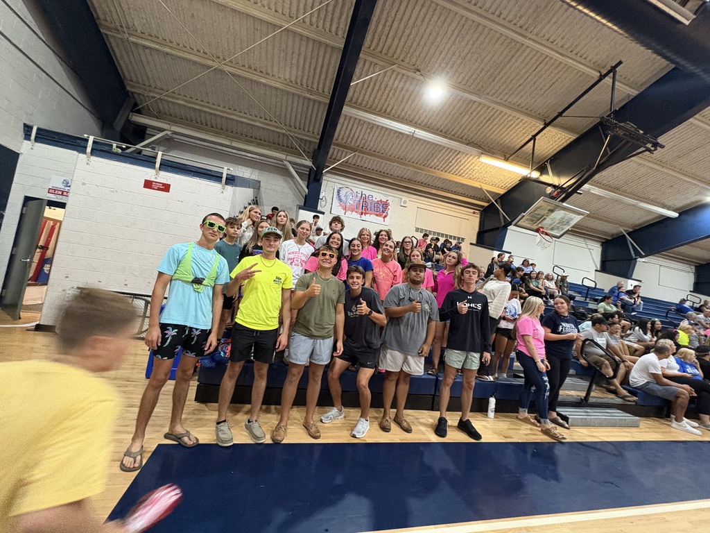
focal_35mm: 14
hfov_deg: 102.1
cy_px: 266
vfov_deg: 85.7
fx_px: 287
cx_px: 355
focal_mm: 2.22
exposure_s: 1/60
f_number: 2.2
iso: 400
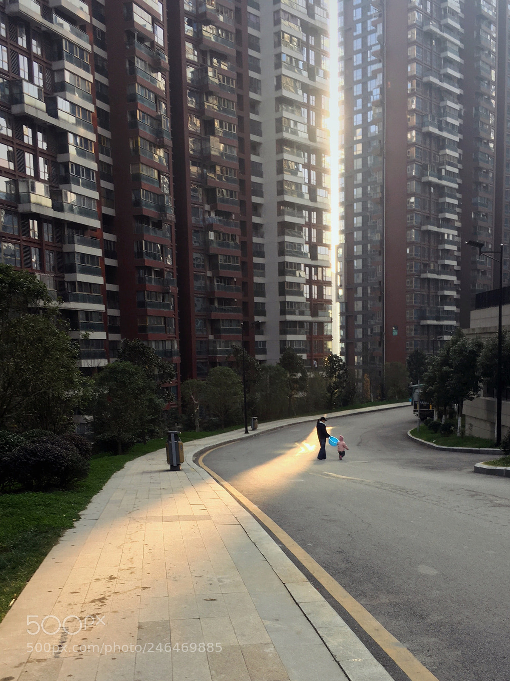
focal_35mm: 29
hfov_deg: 48.2
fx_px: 570
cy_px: 340
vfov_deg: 61.7
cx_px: 255
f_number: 2.2
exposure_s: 1/149
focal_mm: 4.15
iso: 25
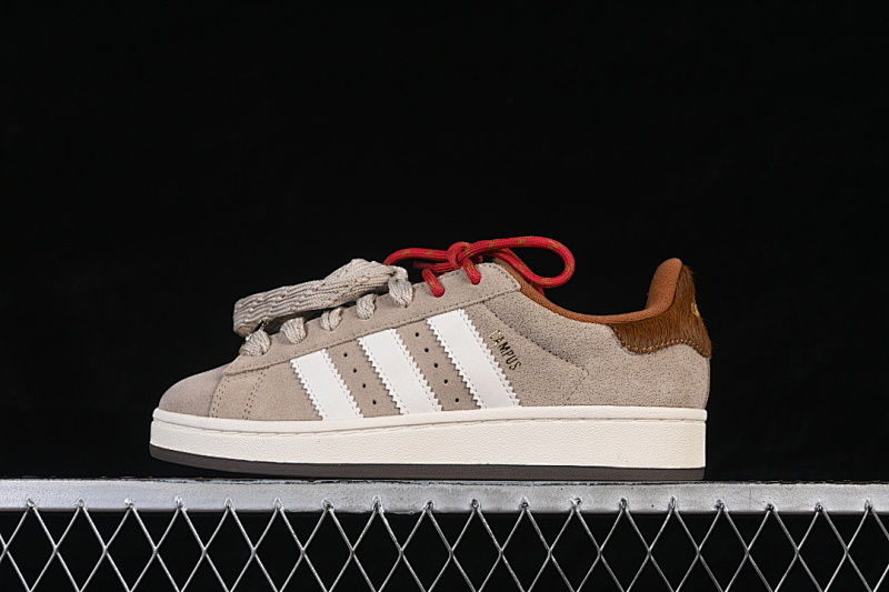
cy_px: 296
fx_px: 1852
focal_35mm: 75
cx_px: 444
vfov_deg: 18.2
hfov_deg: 27.0
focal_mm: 50
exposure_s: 1/80
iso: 160
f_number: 8
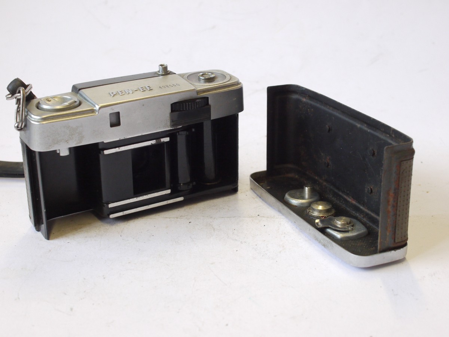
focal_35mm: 60
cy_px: 168
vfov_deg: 24.4
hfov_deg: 32.2
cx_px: 224
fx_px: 778
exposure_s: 1/100
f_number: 7.1
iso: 800
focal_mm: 30
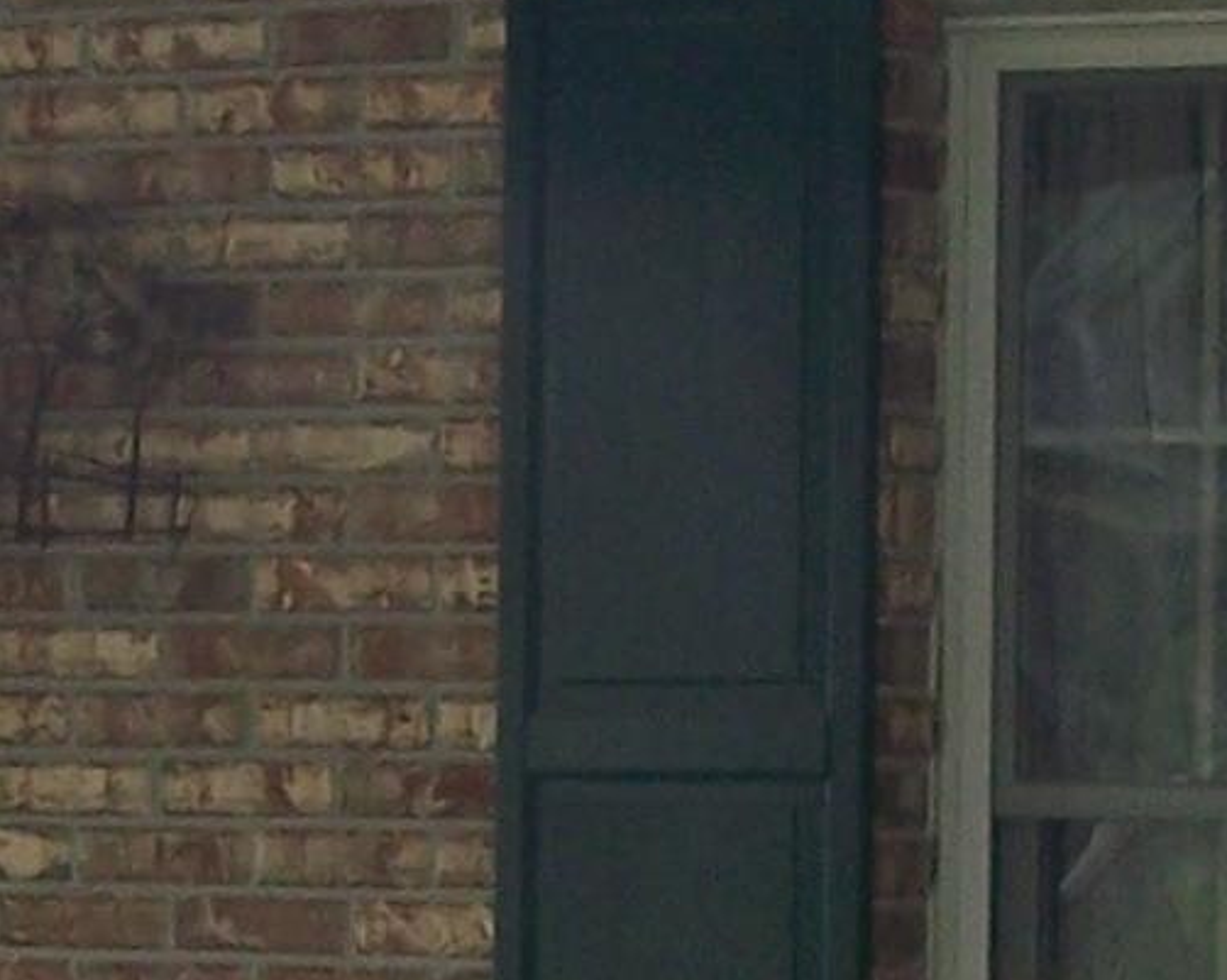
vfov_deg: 6.9
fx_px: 8057
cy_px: 1117
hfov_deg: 8.7
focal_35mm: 222
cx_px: 533
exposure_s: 1/100
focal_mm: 6.3
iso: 80
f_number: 2.8
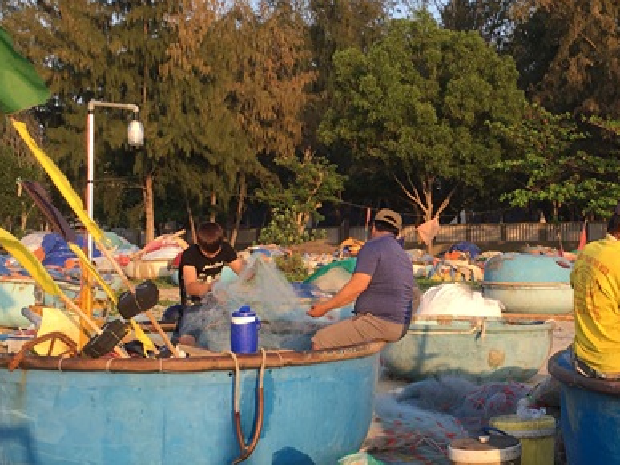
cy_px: 231
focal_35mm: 60
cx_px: 500
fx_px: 1074
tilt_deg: +2.4
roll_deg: -0.2
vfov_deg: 24.4
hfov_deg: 31.3
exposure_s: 1/388
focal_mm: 4.15
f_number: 2.2
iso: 25
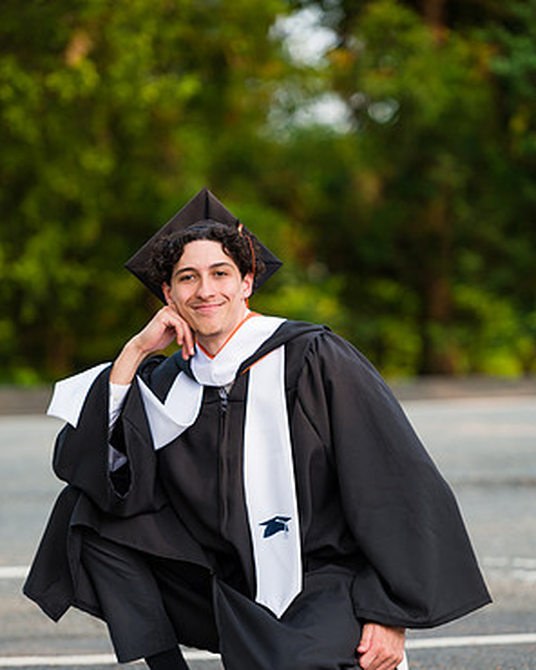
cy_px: 393
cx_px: 269
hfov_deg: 9.0
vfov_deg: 11.3
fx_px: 3391
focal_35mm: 171
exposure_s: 1/640
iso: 200
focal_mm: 150
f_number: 3.2
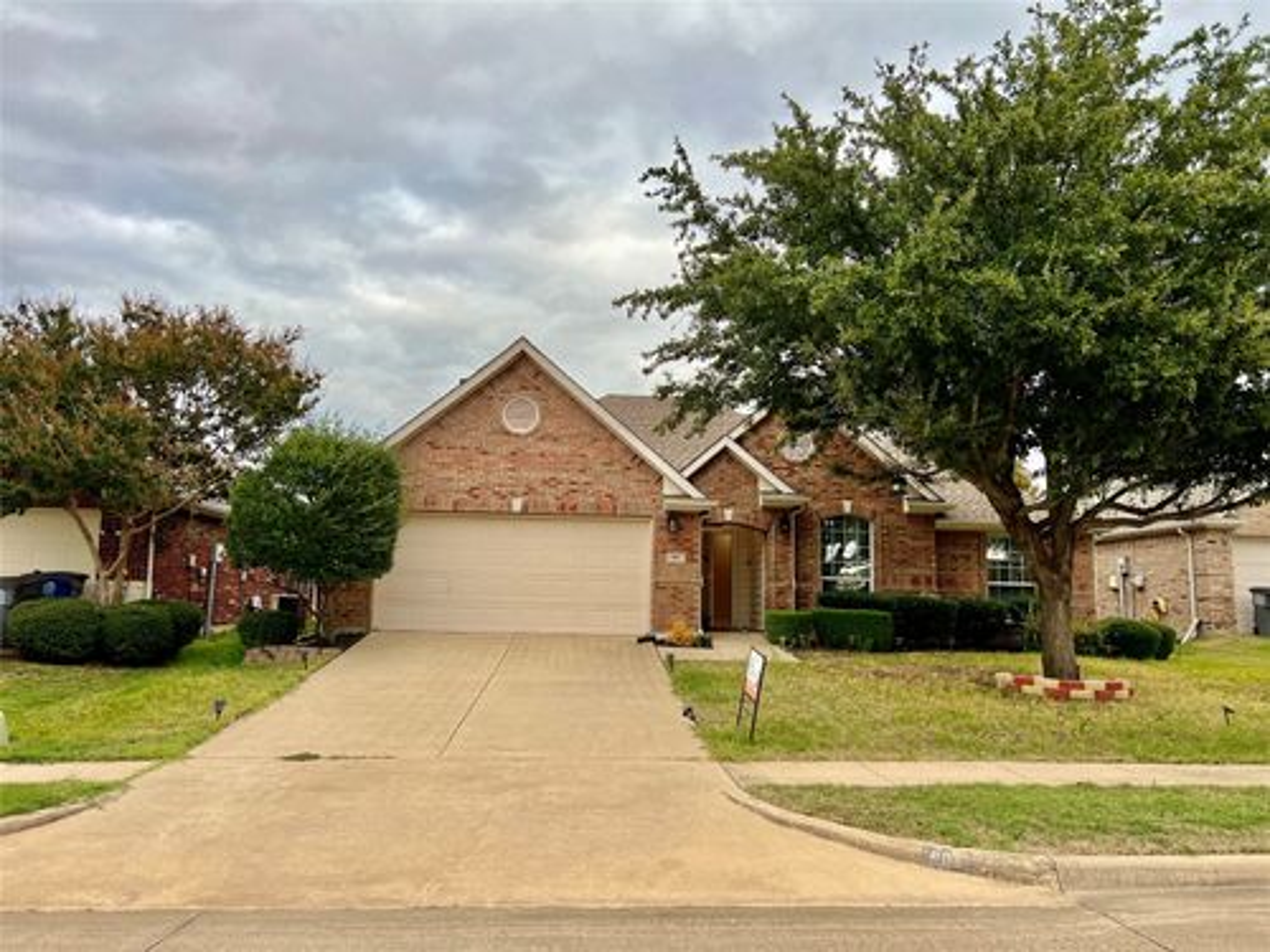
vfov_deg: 53.1
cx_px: 635
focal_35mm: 26
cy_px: 476
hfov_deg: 67.3
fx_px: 954
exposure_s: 1/581
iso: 50
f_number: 1.5
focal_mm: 5.7
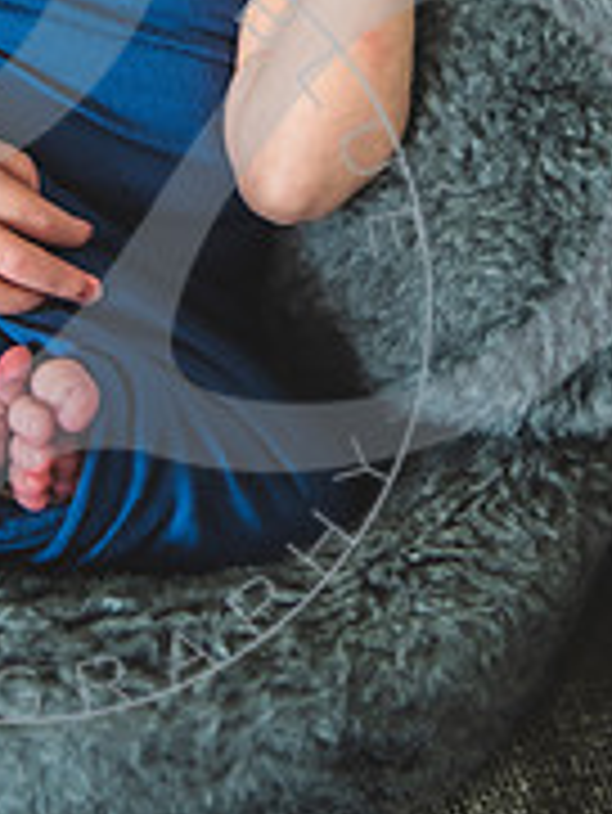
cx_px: 216
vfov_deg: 27.0
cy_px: -36
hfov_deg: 21.9
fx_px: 1578
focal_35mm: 67
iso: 1000
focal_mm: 28
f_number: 2.8
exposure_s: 1/80
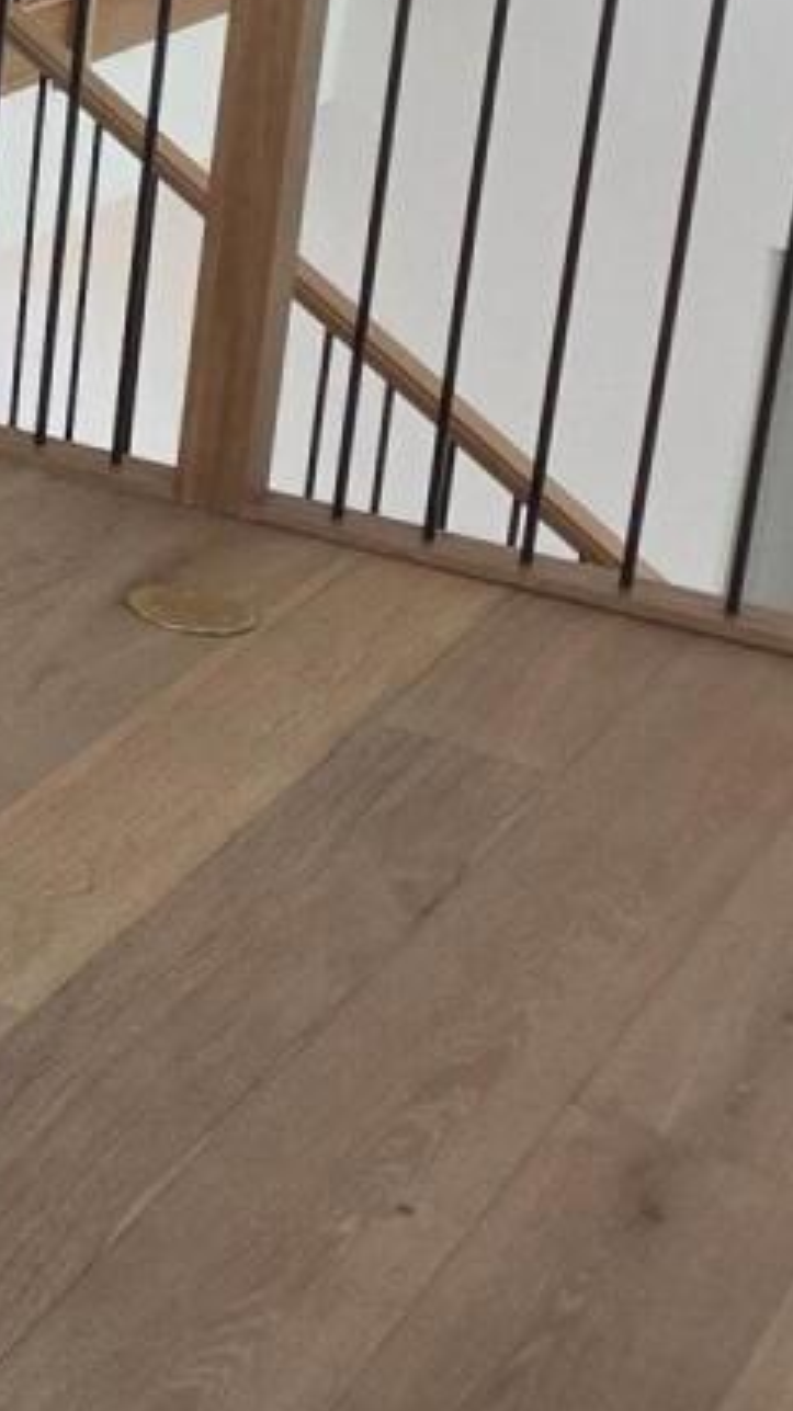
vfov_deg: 30.7
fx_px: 2470
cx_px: -1310
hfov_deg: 12.5
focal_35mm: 66
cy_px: 184
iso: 40
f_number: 1.9
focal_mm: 2.2
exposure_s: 1/120
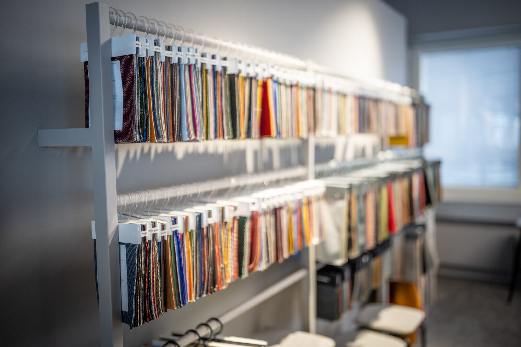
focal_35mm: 35
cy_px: 174
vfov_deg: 37.9
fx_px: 507
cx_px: 260
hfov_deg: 54.4
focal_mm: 35
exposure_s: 1/125
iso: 100
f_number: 1.2
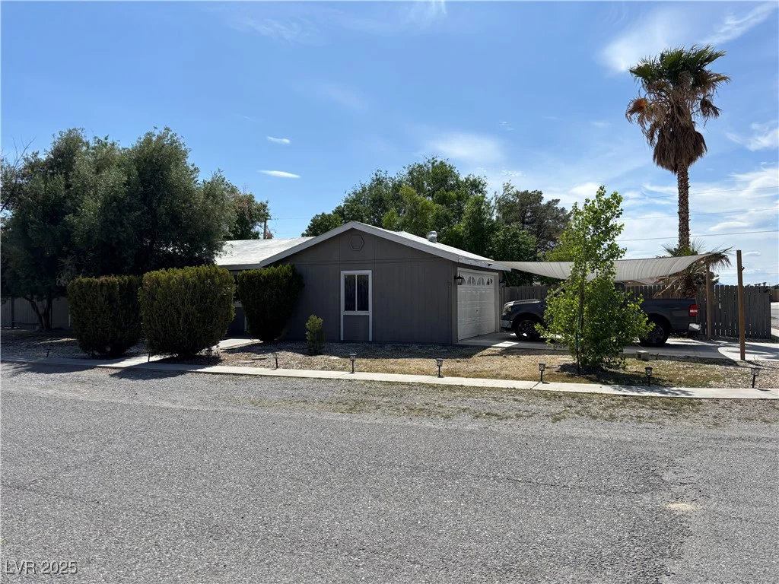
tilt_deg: +1.2
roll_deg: +0.4
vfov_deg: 53.1
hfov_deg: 67.3
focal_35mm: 26
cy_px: 292
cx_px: 390
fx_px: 585
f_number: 1.6
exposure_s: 1/5952
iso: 50
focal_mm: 5.96
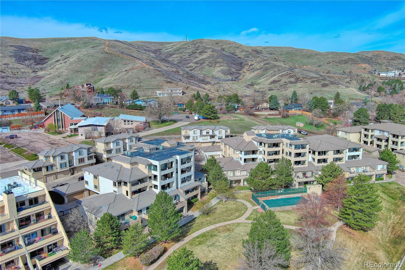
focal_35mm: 29
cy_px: 135
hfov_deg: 63.7
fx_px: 326
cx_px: 202
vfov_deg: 44.9
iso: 101
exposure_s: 1/1733
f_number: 2.8
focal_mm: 10.6
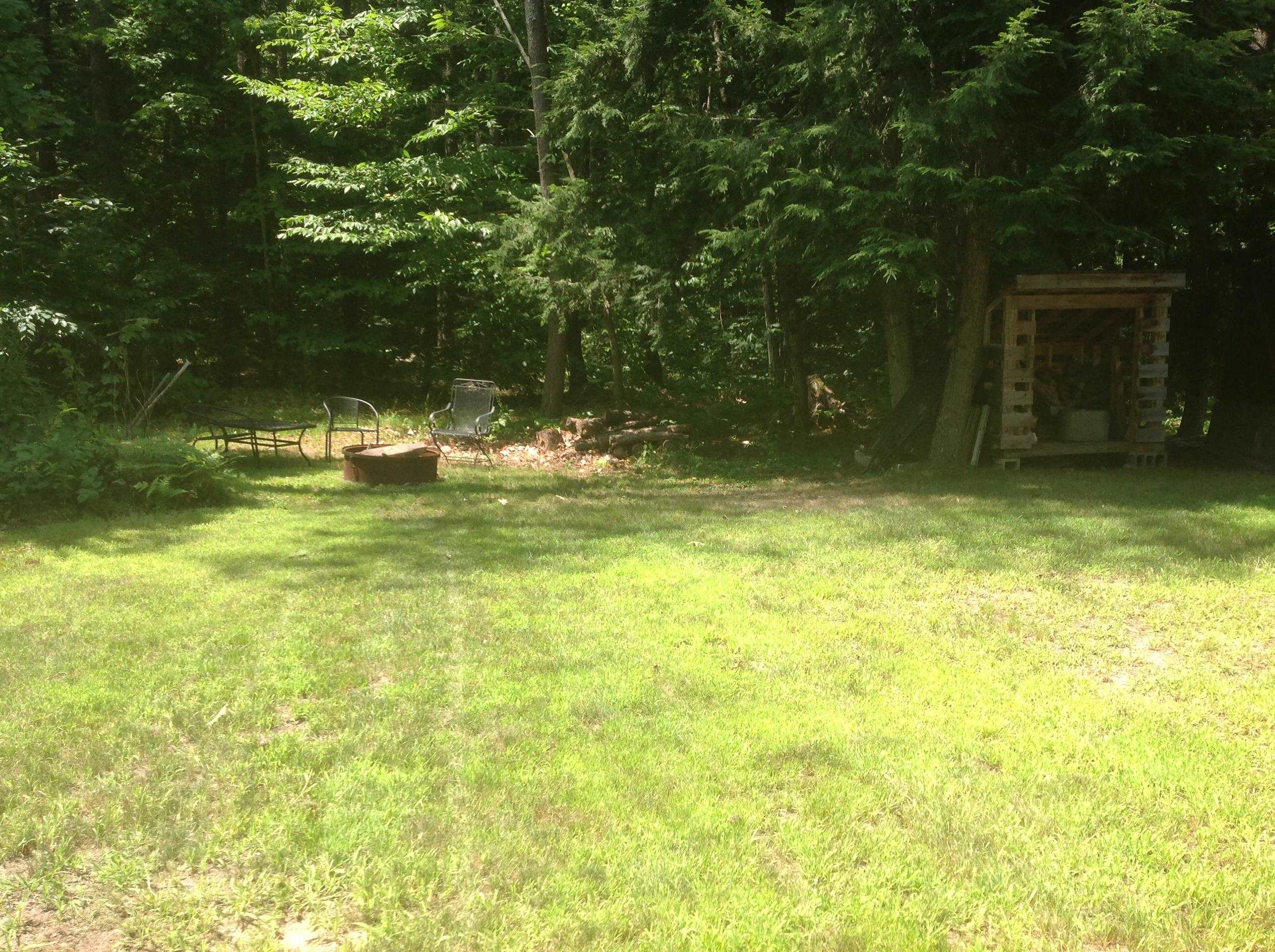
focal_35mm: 35
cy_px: 476
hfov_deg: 52.7
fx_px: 1287
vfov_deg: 40.6
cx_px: 638
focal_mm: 4.28
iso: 50
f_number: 2.4
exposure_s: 1/438
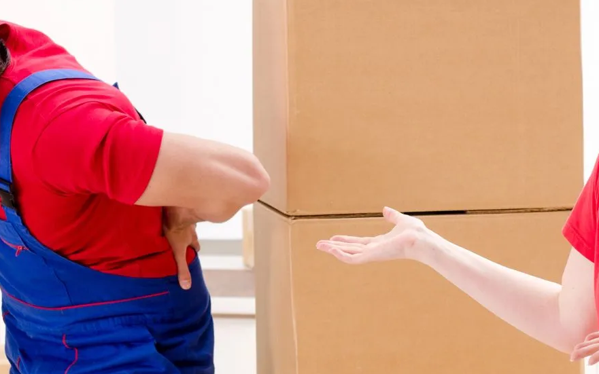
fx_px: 3168
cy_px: 287
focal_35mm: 194
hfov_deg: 10.8
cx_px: 306
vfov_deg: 6.8
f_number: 5
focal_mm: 56
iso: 125
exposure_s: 1/100
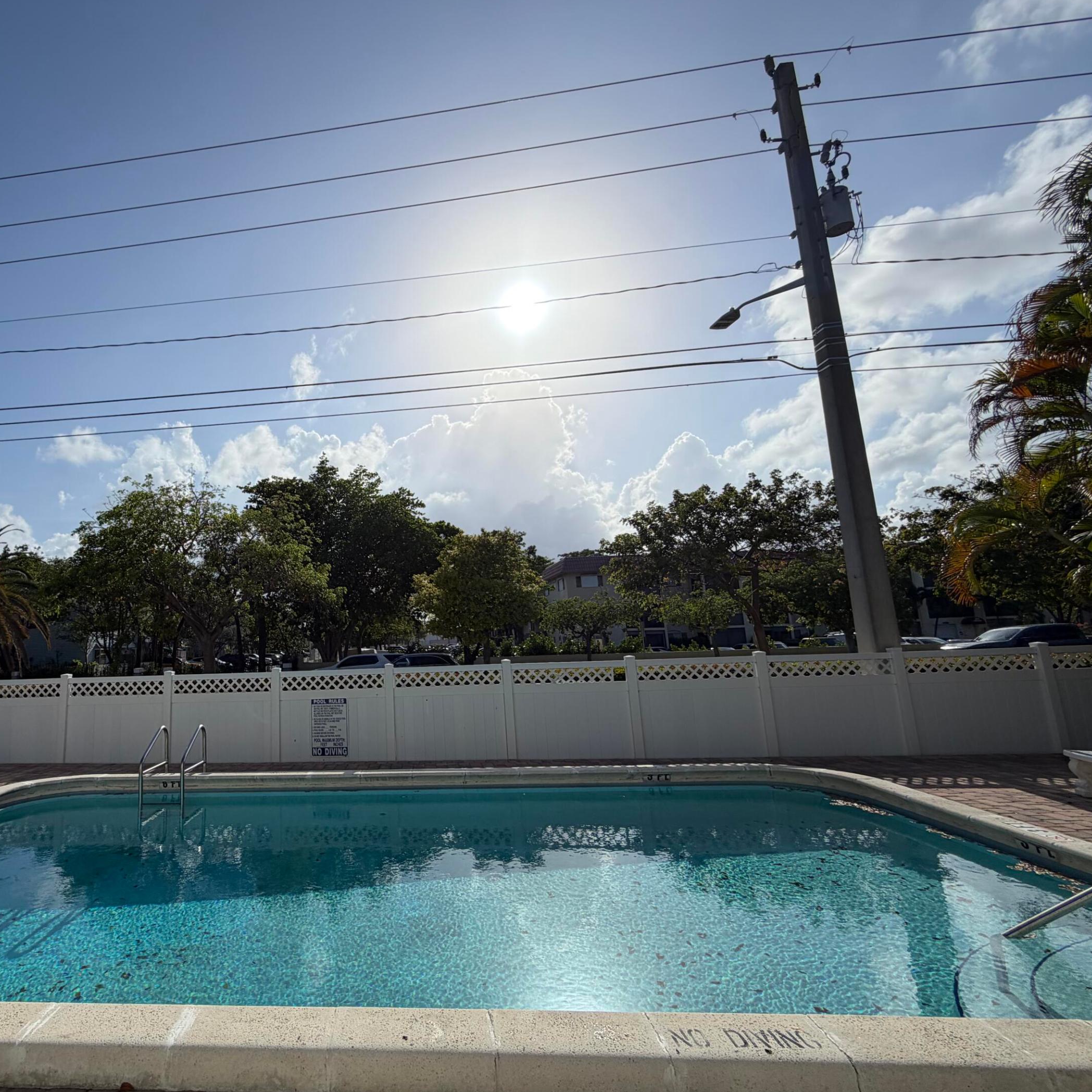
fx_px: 607
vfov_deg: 84.0
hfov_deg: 81.4
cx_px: 371
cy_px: 549
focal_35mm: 17
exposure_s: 1/2611
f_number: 2.2
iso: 20
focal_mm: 2.22
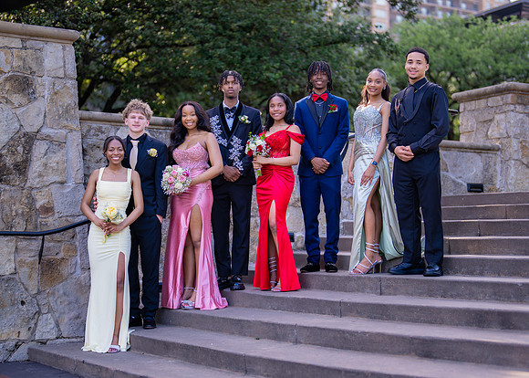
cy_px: 206
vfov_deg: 24.2
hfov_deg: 33.5
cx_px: 260
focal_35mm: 58
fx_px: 879
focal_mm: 50
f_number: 1.2
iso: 200
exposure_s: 1/1600
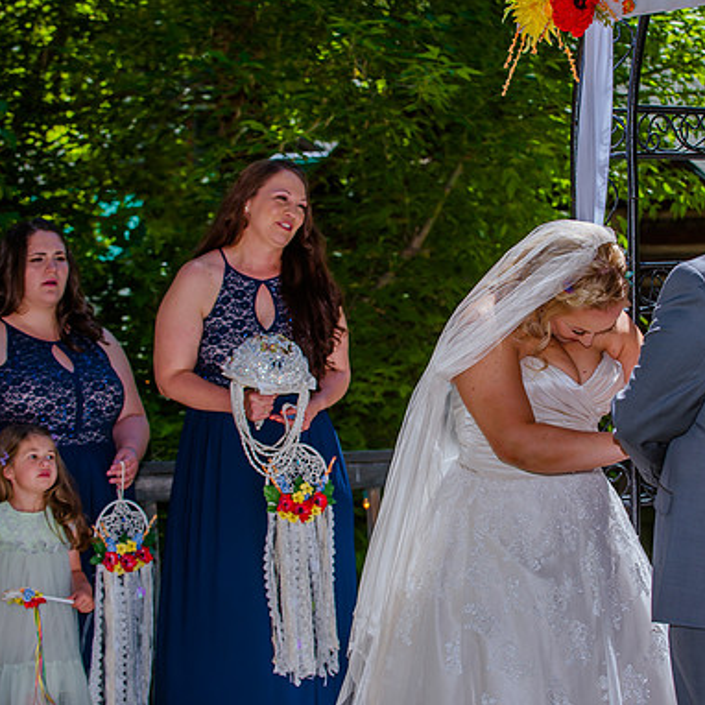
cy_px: 352
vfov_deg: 16.3
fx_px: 2465
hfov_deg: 16.2
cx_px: 475
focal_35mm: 107
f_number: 5
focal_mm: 80
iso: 200
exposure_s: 1/640
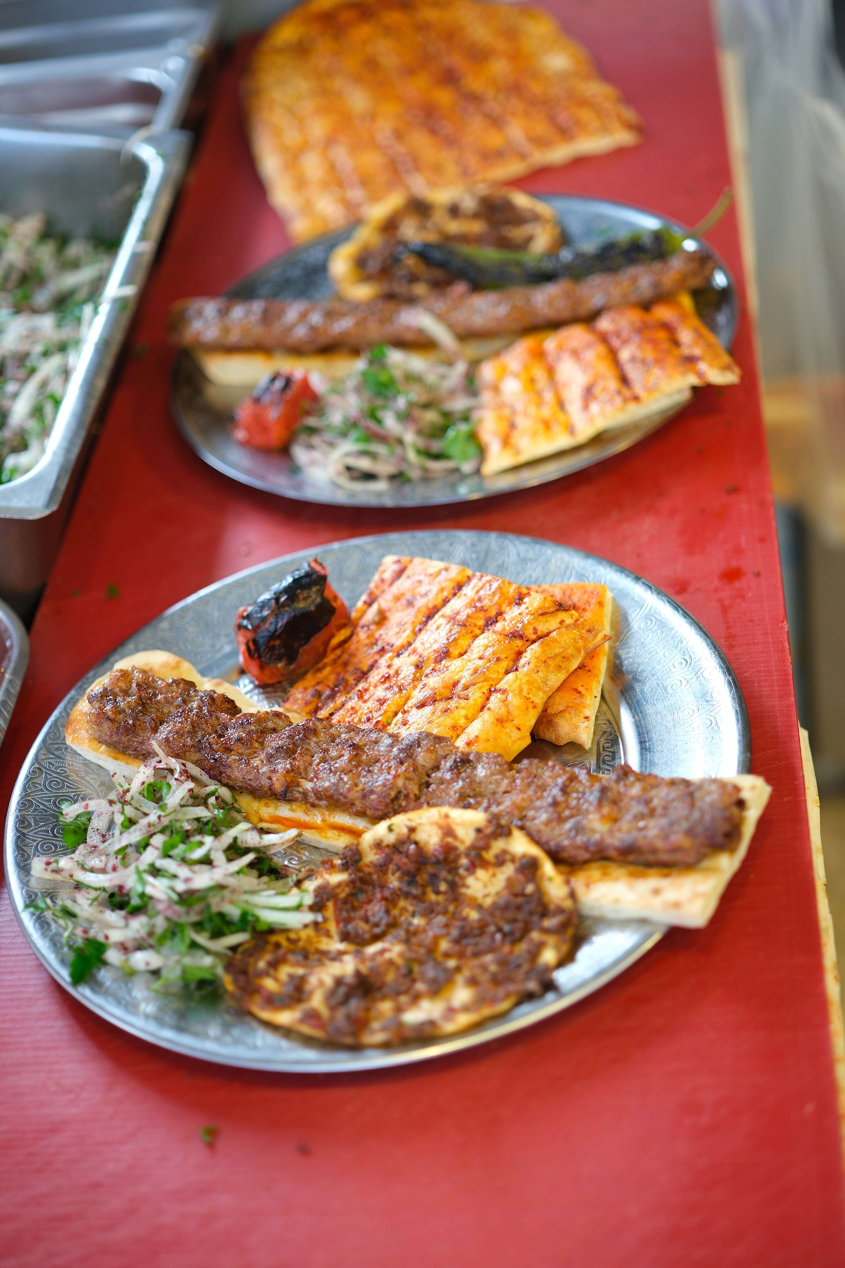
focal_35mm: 50
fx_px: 1760
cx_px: 422
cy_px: 634
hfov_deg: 27.0
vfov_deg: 39.6
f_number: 1.4
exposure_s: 1/500
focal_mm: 33
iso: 200
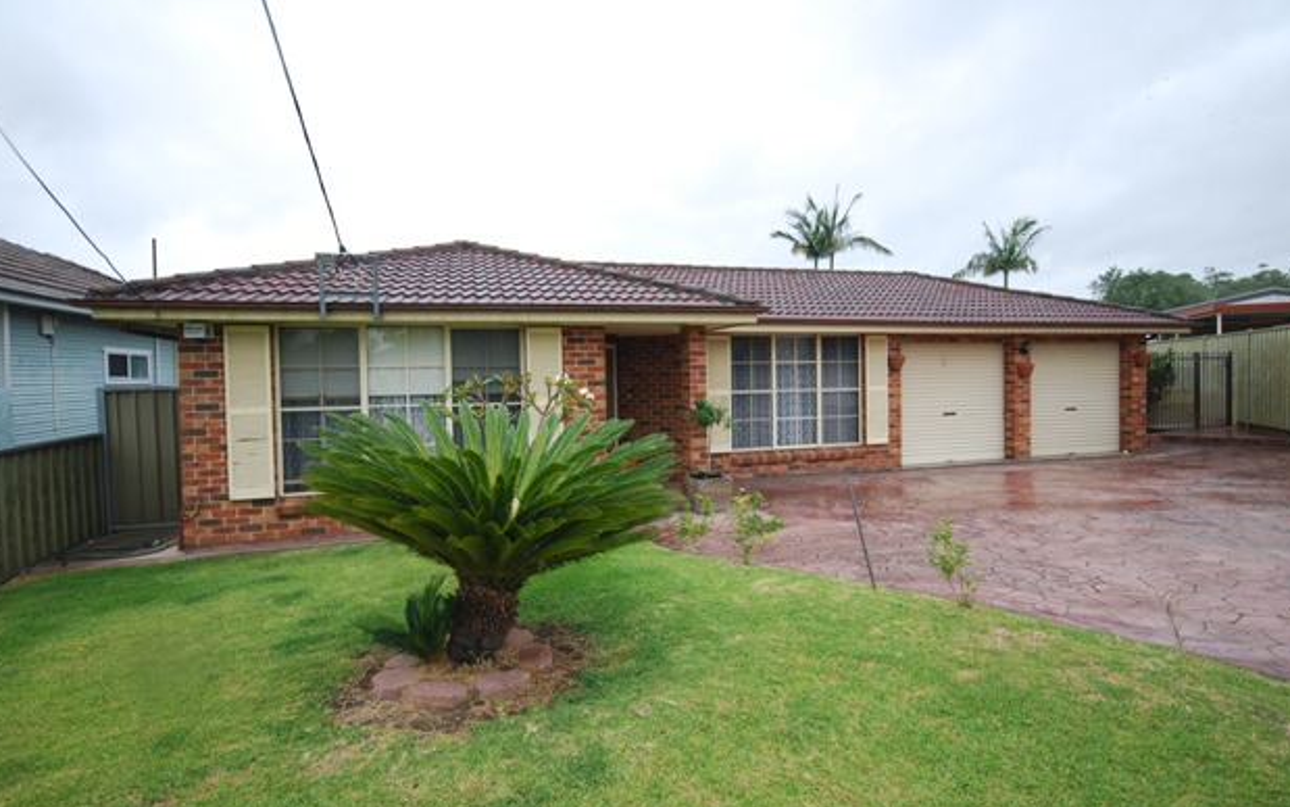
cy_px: 380
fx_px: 668
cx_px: 652
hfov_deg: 88.0
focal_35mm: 19
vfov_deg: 62.2
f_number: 5.6
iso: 100
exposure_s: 1/125
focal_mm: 12
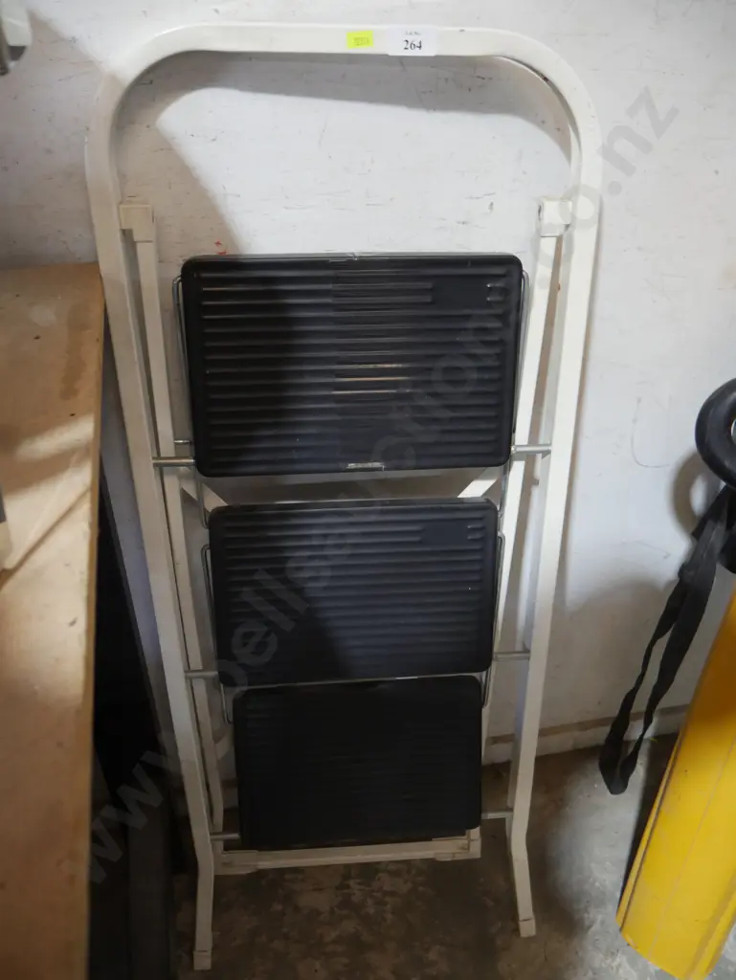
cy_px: 490
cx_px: 368
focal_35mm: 30
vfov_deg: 59.9
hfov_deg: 46.8
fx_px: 850
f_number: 3.6
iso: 1000
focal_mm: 15
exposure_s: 1/60
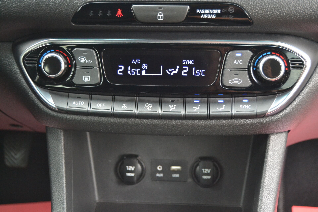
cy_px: 106
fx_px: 503
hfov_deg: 35.1
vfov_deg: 23.8
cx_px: 159
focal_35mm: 57
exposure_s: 1/60
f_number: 4.8
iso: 2200
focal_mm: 38
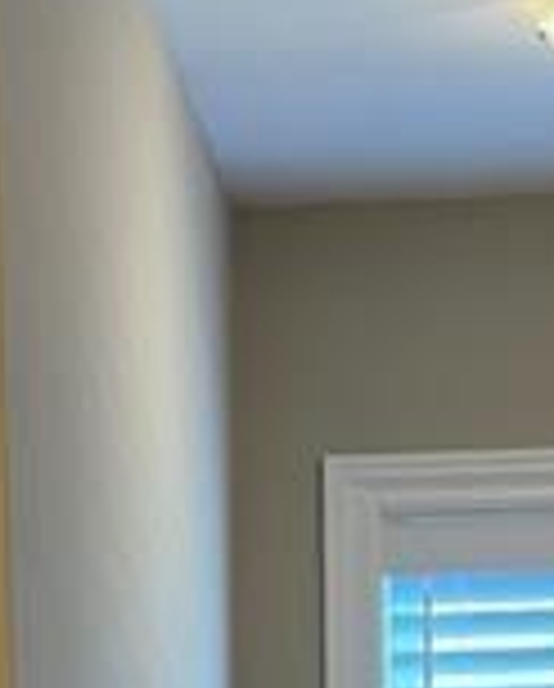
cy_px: 1416
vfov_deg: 13.0
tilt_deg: -9.0
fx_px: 2595
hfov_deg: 12.2
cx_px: 185
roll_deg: +1.6
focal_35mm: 127
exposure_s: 1/120
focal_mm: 4.2
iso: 100
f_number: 1.6
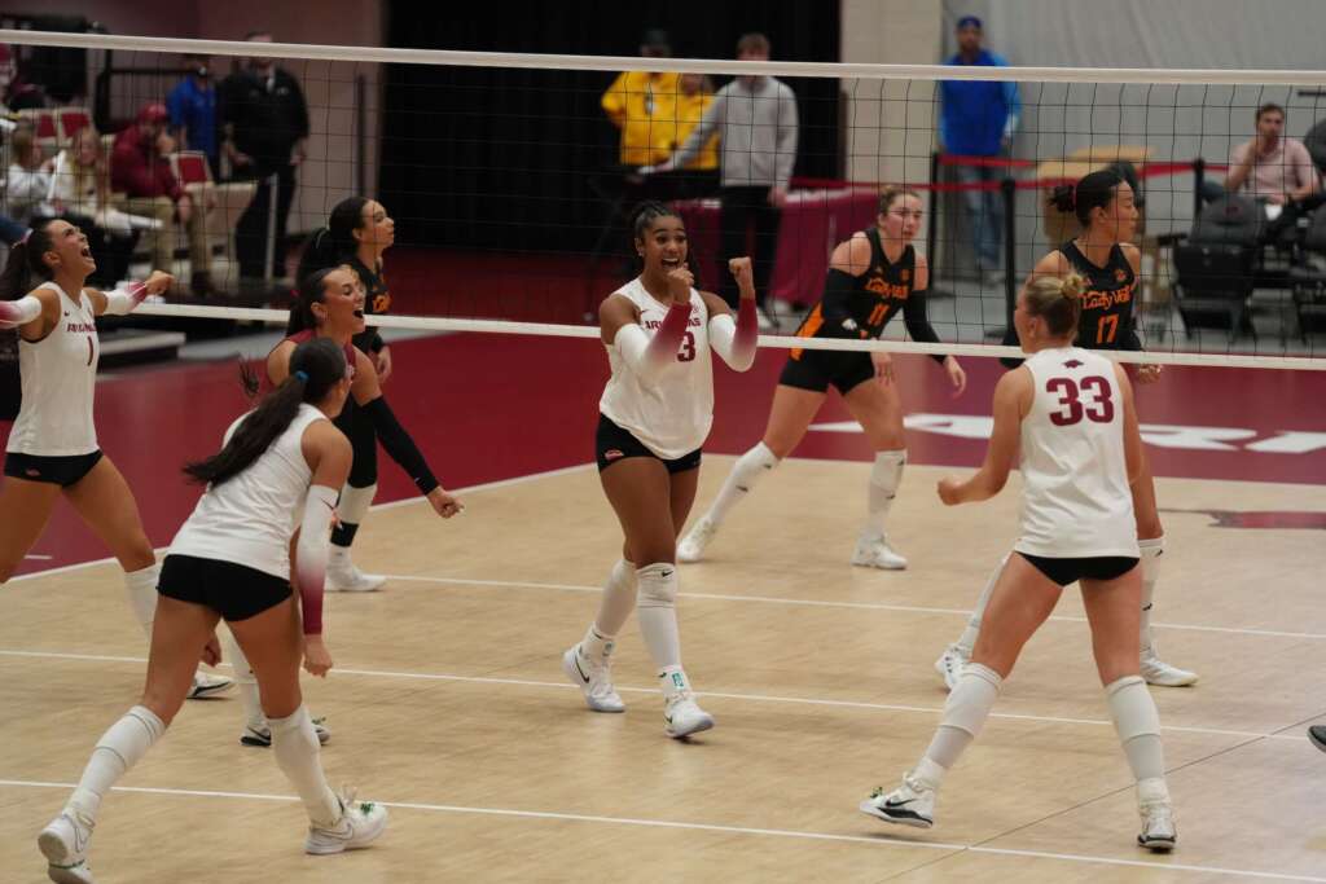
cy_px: 442
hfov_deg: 11.7
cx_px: 663
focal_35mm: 175
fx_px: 6446
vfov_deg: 7.8
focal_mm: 175
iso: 3200
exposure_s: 1/2000
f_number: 2.8
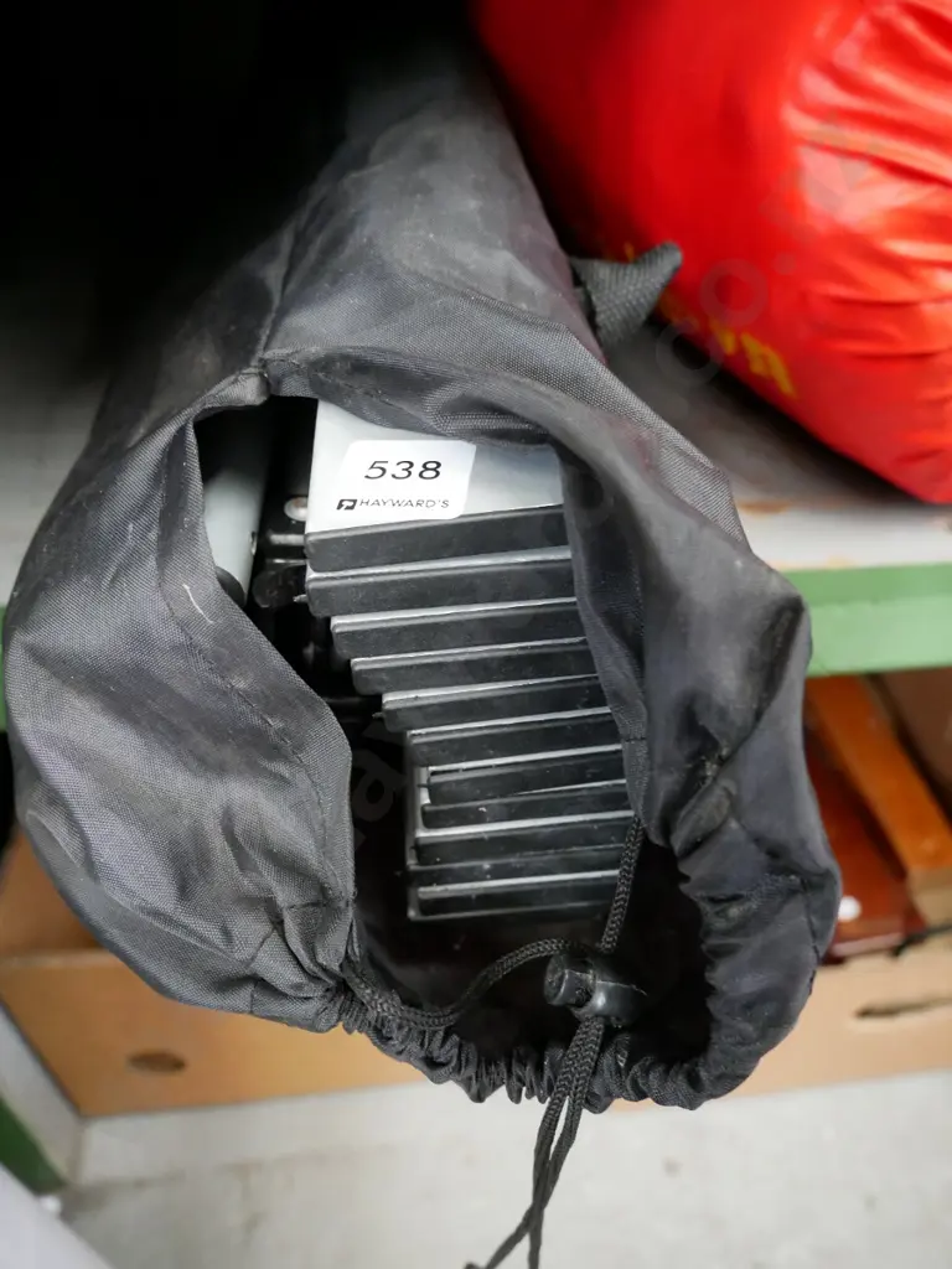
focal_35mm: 24
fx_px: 880
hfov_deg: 56.8
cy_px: 634
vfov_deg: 71.6
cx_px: 476
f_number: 4
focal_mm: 12
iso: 3200
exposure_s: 1/25
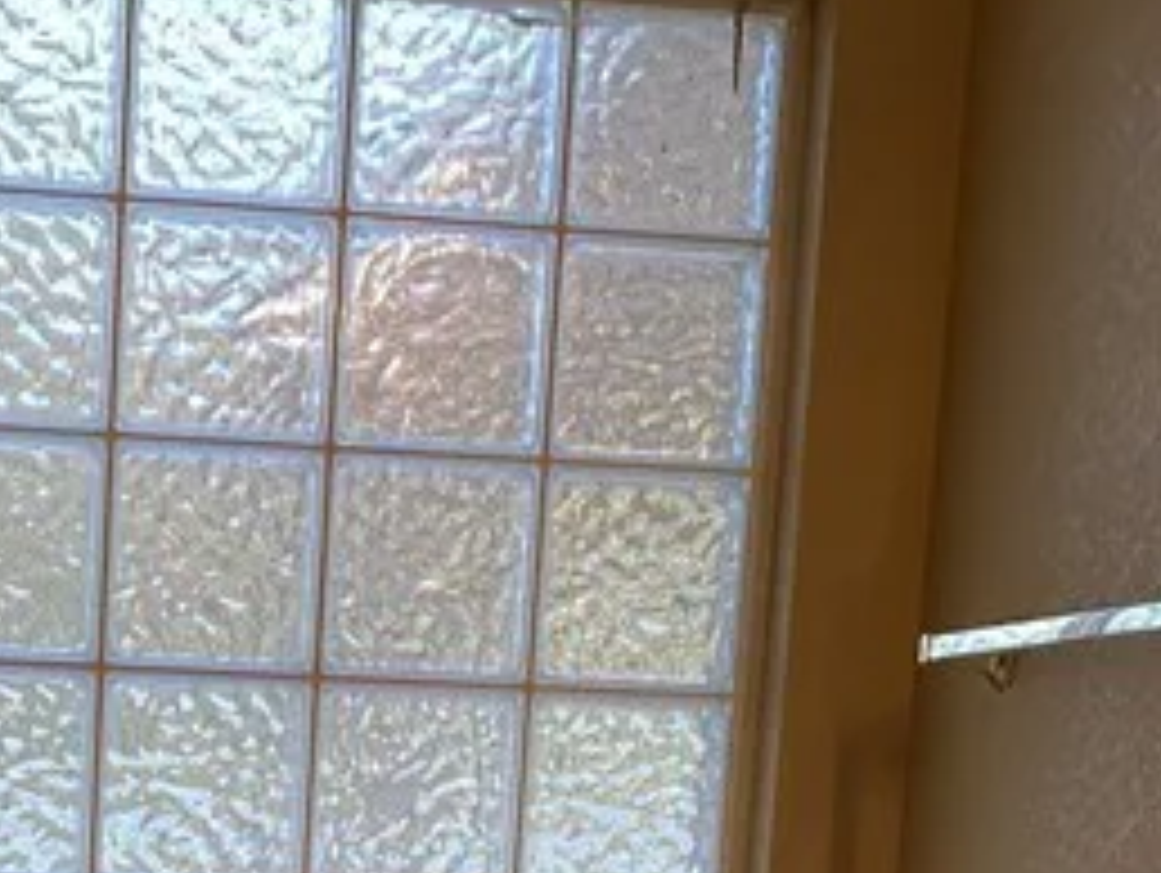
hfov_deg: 18.7
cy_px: 1485
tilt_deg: -9.9
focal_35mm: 103
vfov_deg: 13.2
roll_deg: -2.7
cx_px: 86
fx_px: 3458
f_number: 1.8
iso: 50
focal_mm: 4.25
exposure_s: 1/120
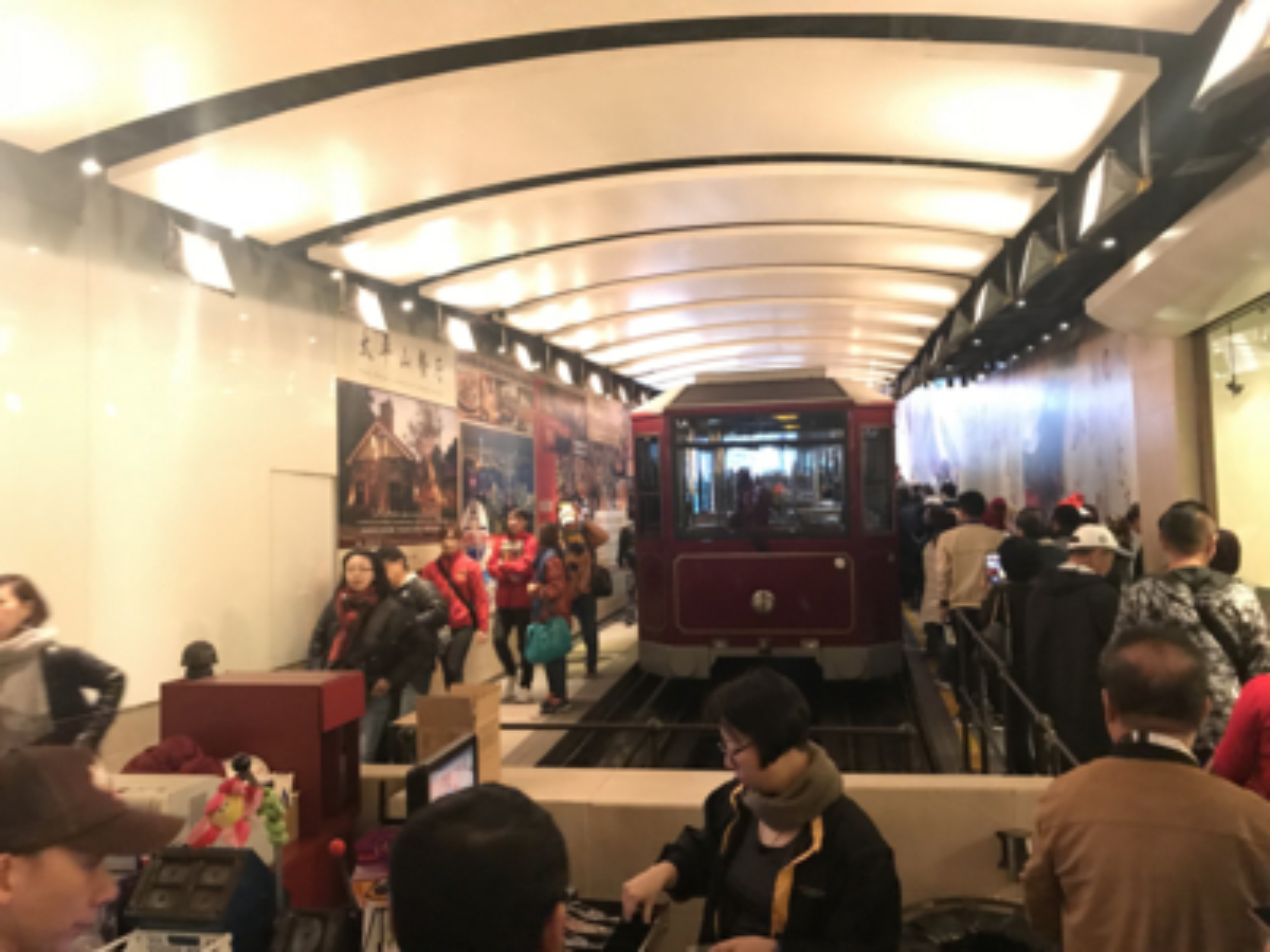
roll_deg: +1.1
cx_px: 635
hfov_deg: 63.4
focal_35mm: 28
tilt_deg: +4.2
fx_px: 1027
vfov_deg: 49.7
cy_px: 476
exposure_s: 1/7
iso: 100
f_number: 1.8
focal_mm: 3.99
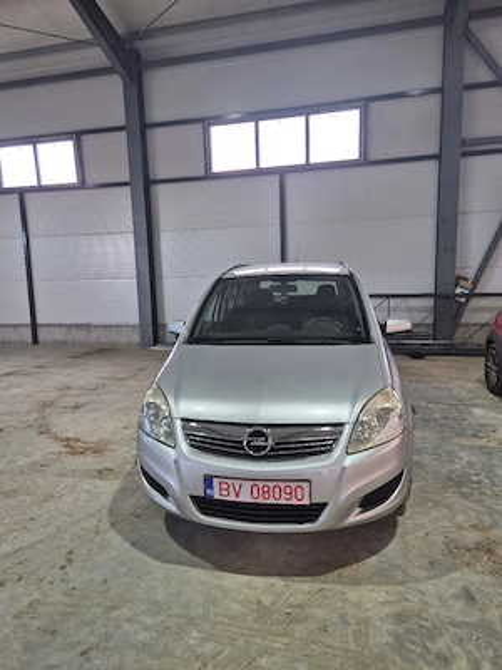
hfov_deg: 58.9
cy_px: 335
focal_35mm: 23
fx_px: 445
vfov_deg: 73.9
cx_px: 251
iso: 64
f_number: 1.8
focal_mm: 5.4
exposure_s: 1/100
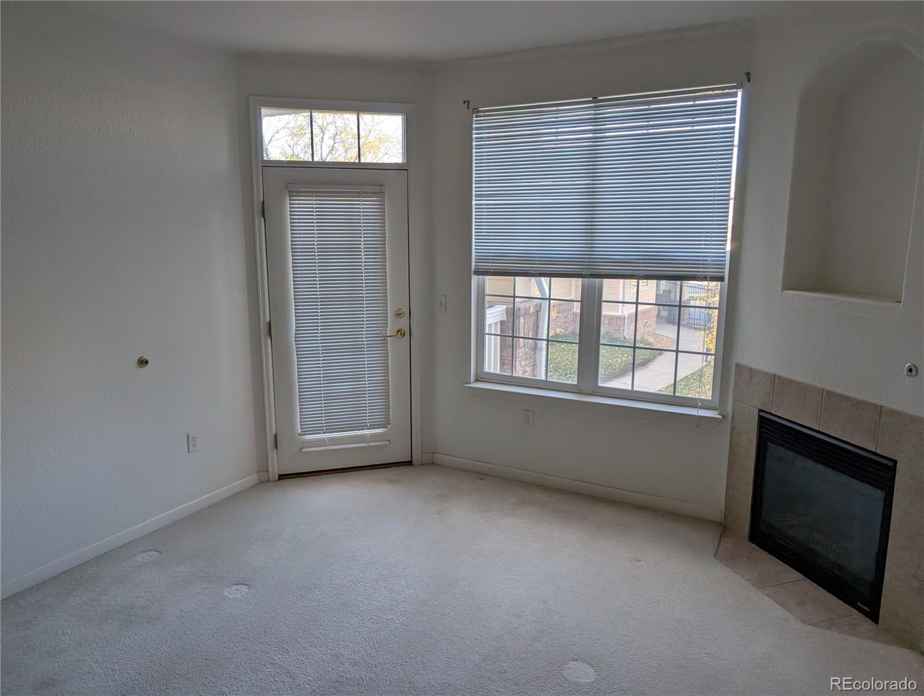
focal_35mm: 24
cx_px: 462
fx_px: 641
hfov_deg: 71.5
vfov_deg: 56.9
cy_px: 348
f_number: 1.68
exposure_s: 1/514
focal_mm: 6.9
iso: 316
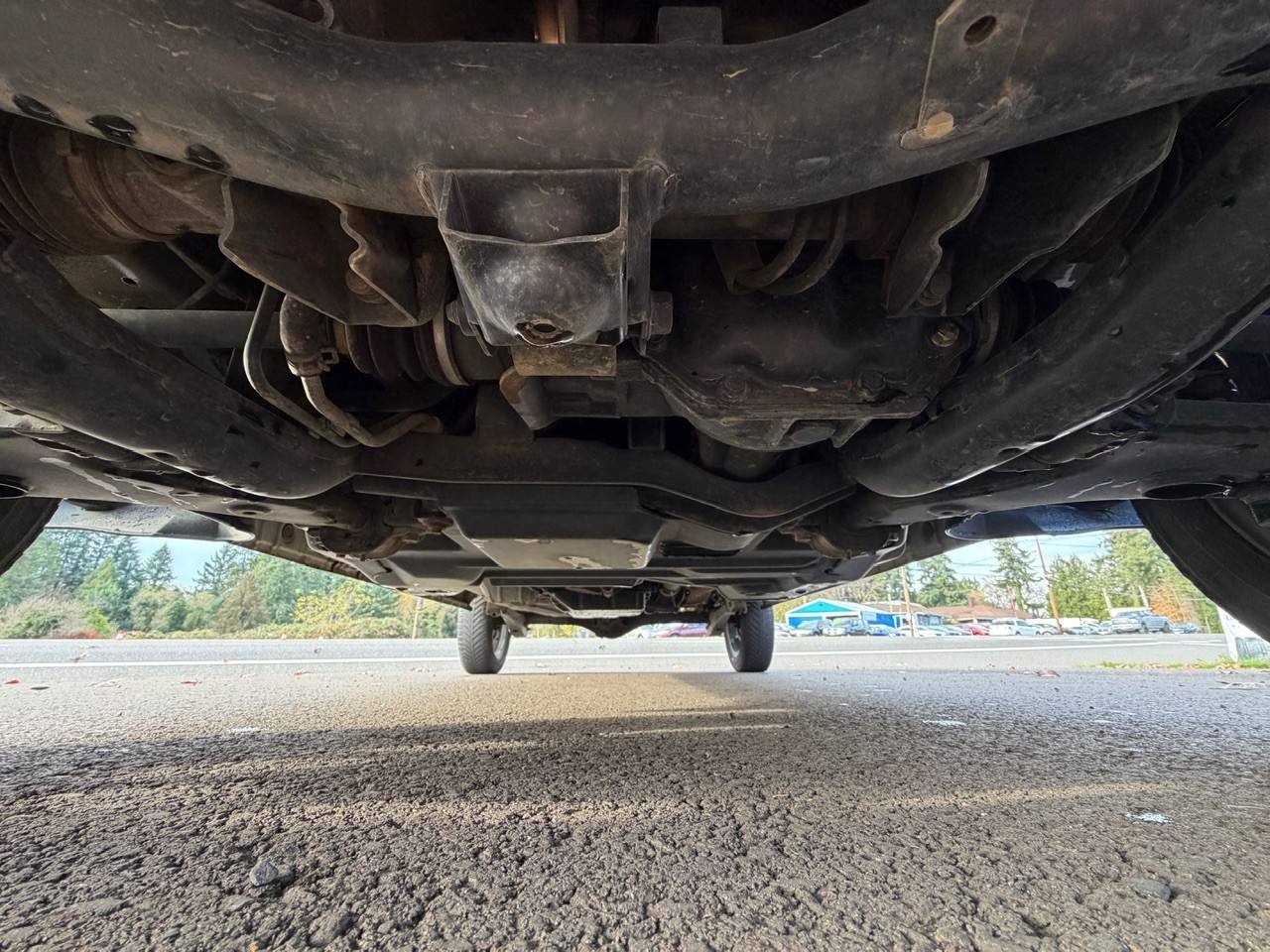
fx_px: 514
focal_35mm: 14
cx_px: 635
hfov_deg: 102.1
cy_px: 476
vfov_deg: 85.7
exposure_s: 1/121
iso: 250
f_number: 2.2
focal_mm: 2.22
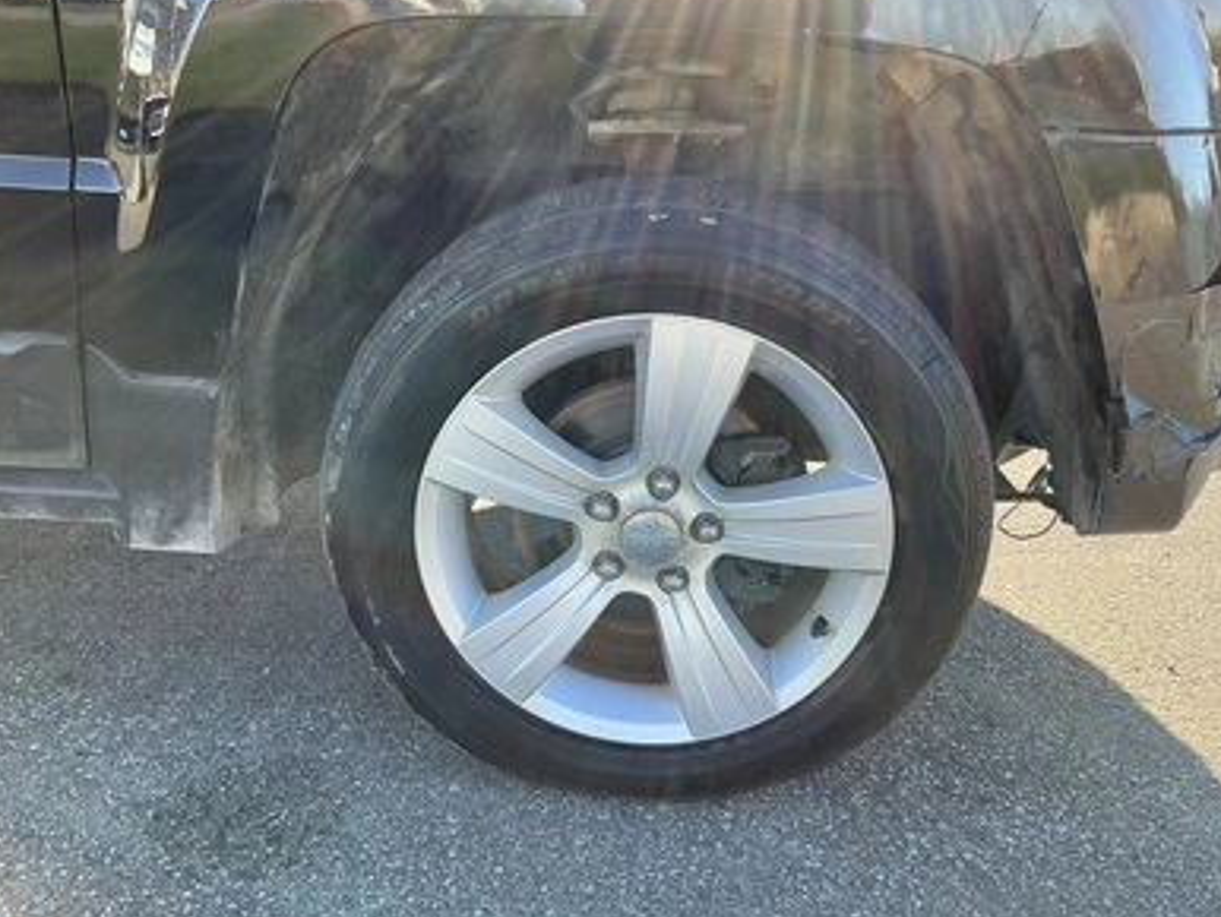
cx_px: 598
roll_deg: -5.4
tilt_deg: -19.9
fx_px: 1024
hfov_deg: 61.6
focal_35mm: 29
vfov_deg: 48.3
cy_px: 452
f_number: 1.8
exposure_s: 1/235
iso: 25
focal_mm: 3
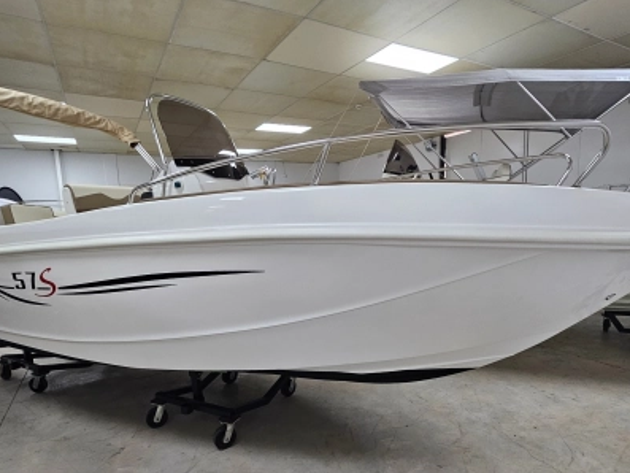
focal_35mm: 18
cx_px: 319
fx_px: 328
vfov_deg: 71.2
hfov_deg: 87.7
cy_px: 274
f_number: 2.2
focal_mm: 2.2
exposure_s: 1/50
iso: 100
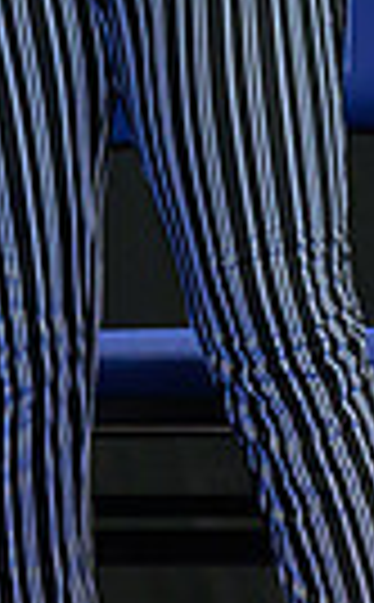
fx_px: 19812
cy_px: -537
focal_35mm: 1207
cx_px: 70
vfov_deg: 1.7
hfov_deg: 1.1
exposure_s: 1/800
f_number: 4
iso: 3200
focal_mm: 200
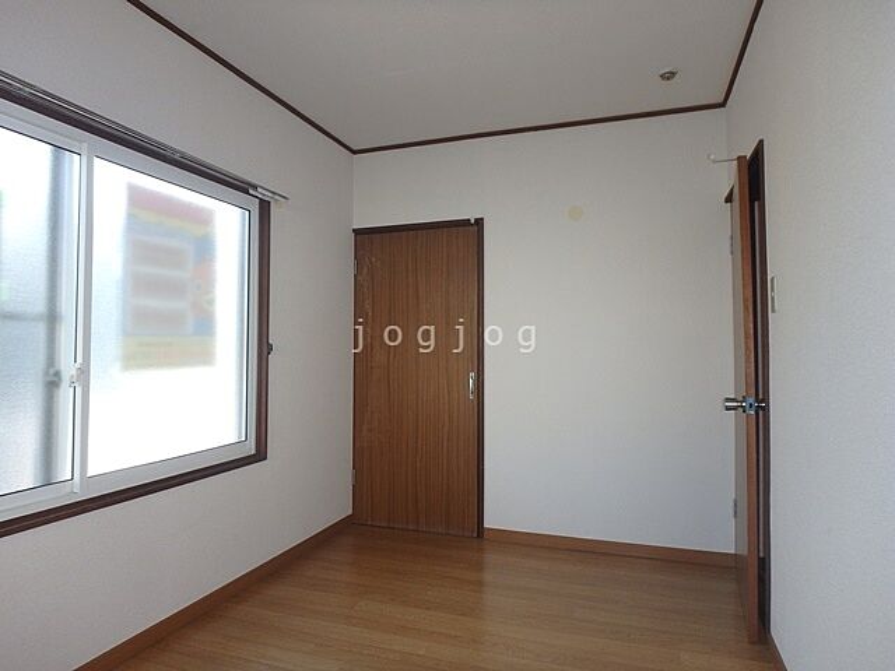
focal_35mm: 21
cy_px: 336
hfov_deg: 79.0
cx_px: 448
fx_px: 543
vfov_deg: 63.4
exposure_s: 1/80
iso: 125
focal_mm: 3.7
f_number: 3.5
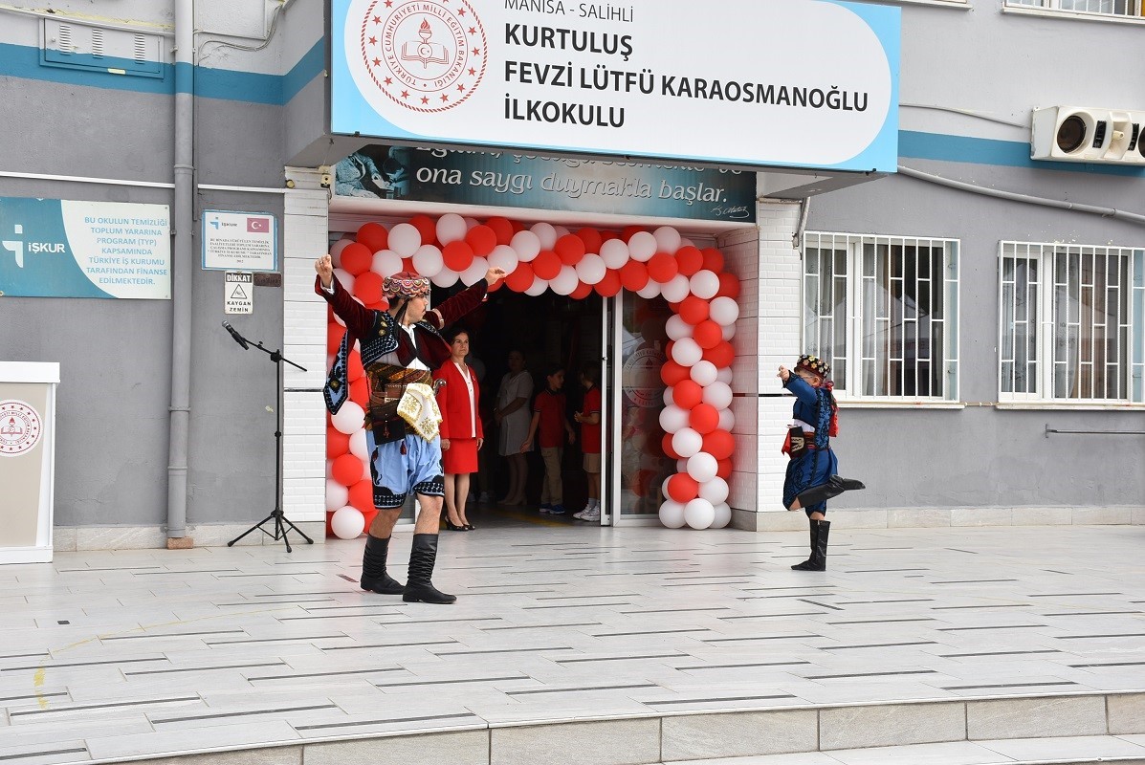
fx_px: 1623
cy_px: 382
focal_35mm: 51
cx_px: 572
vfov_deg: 26.5
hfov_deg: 38.9
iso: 250
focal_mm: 34
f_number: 8
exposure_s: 1/500
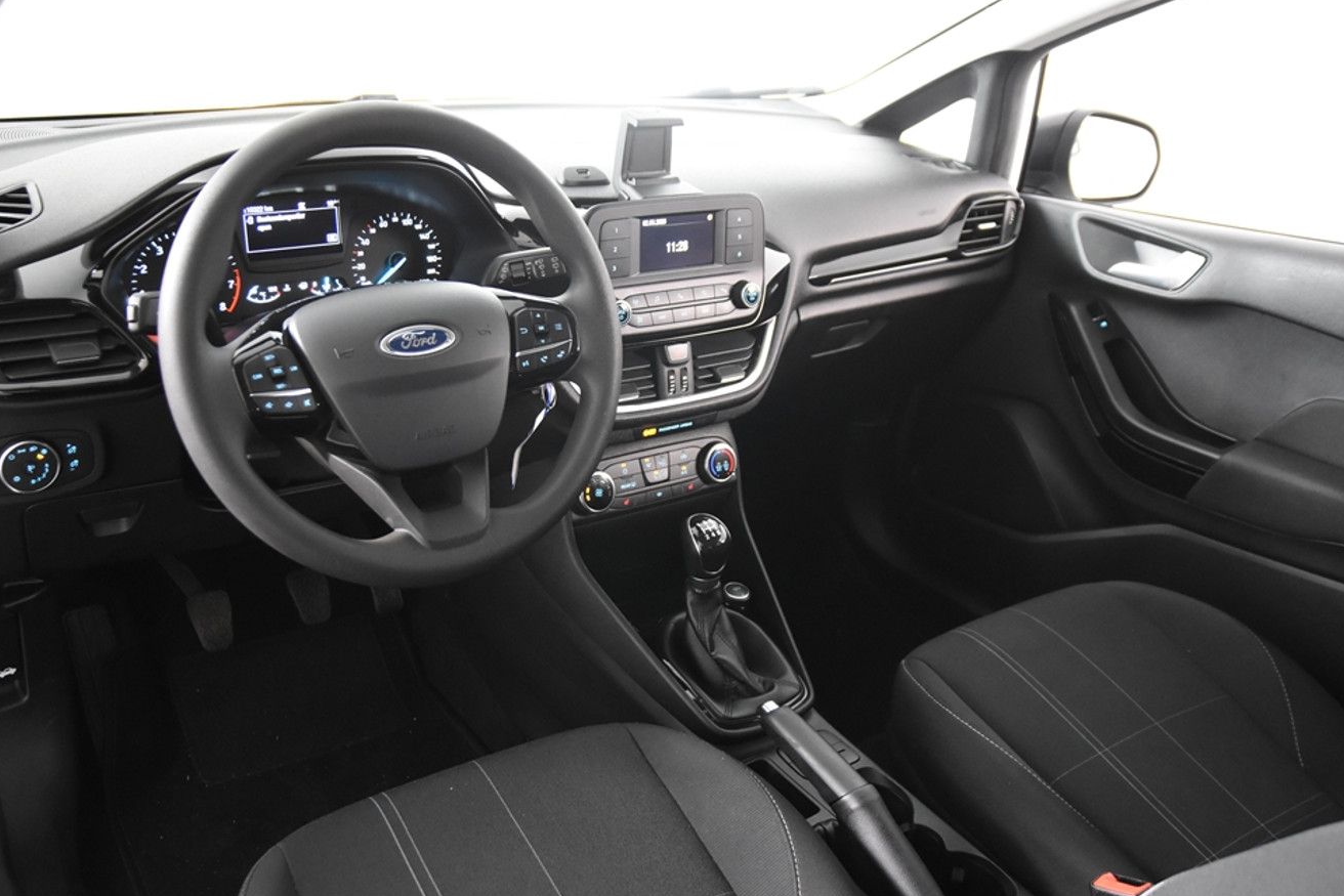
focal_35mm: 32
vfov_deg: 41.1
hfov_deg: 58.7
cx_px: 628
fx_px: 1195
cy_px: 458
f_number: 2.8
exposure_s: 1/30
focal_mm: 20
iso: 3200
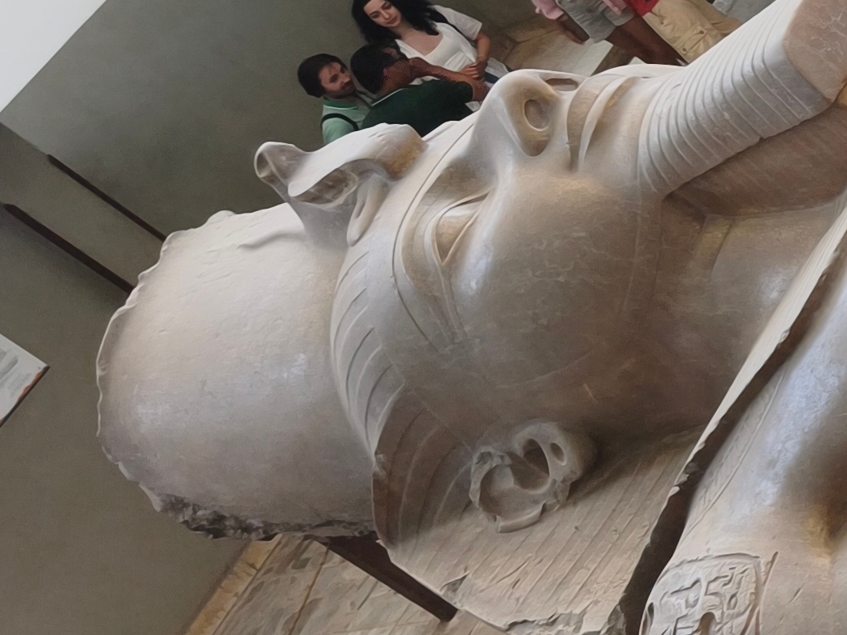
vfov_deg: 16.2
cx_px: 1626
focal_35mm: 89
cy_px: -26
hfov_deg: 17.1
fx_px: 2177
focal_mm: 5.35
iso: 50
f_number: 1.7
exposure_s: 1/288
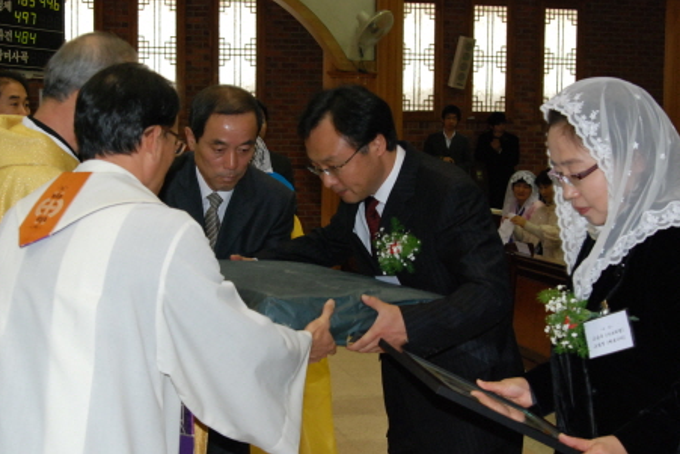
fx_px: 1209
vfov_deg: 21.2
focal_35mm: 64
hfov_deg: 31.4
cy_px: 253
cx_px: 309
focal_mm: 32
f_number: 5
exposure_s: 1/60
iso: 800
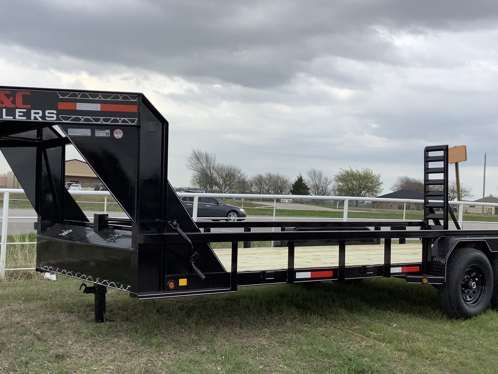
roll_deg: -3.5
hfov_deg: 42.6
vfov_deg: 32.9
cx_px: 182
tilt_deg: -1.1
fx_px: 633
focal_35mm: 44
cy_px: 196
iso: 25
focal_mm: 3.3
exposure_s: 1/646
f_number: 2.4
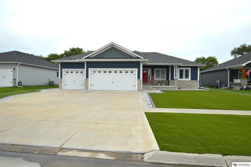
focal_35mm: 20
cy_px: 84
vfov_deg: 63.1
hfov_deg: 85.5
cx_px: 126
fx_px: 136
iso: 100
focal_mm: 13
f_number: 8
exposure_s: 1/250
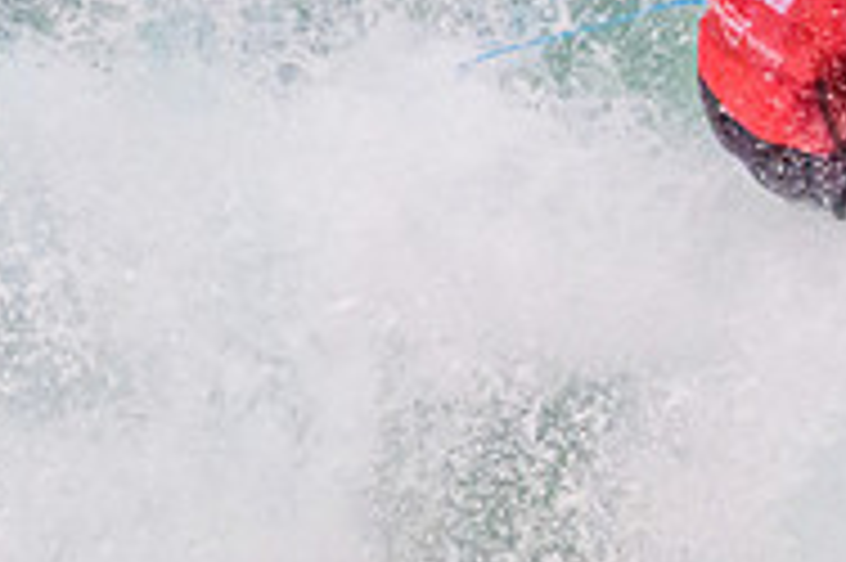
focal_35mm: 3306
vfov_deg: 0.4
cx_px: 1604
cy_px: 17
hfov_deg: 0.6
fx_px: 77621
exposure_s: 1/2000
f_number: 11
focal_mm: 800
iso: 11400
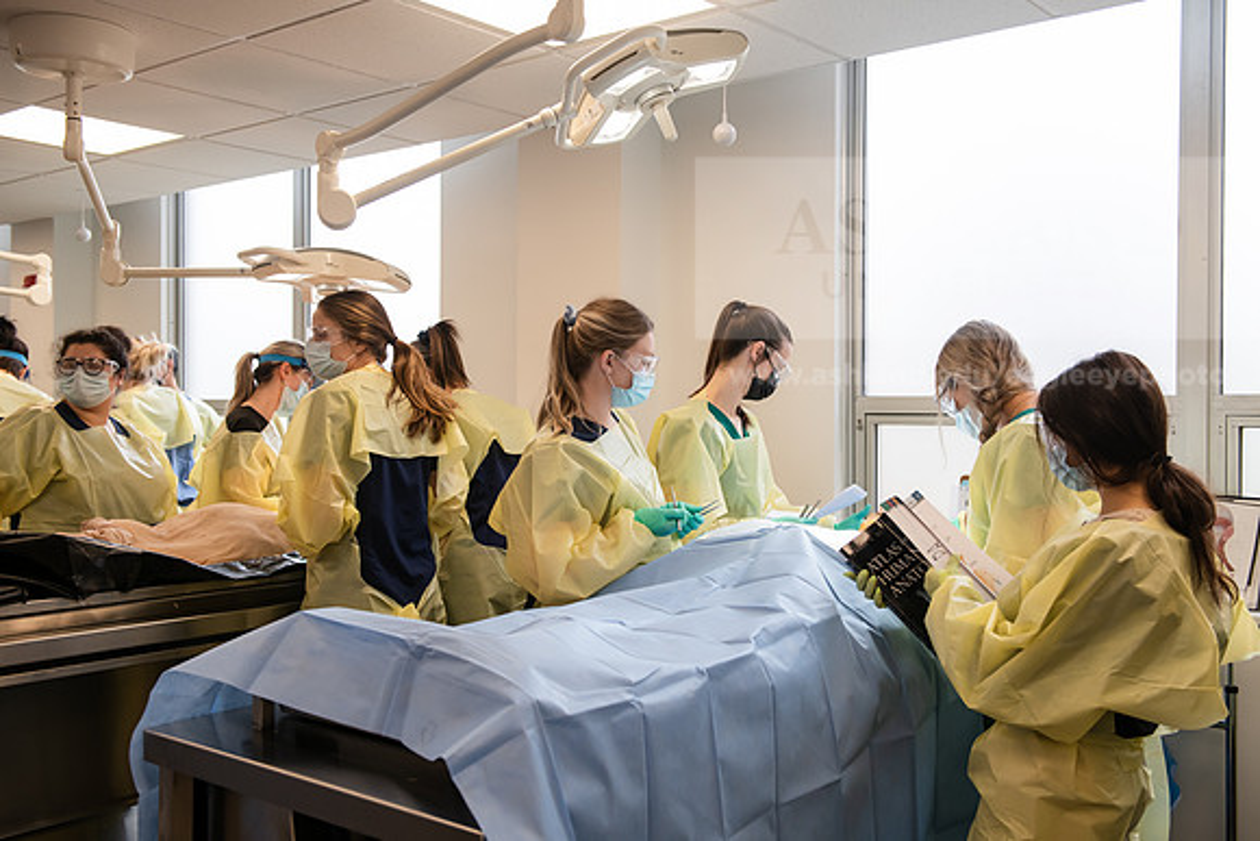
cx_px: 630
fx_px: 1260
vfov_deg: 36.9
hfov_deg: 53.1
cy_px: 420
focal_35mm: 36
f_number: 4.5
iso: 640
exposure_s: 1/200
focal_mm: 36
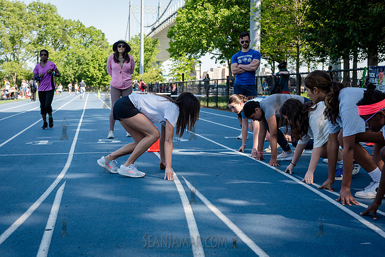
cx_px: 192
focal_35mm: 52
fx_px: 556
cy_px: 128
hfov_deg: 38.2
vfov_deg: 26.0
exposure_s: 1/800
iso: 400
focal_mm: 52
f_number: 4.5
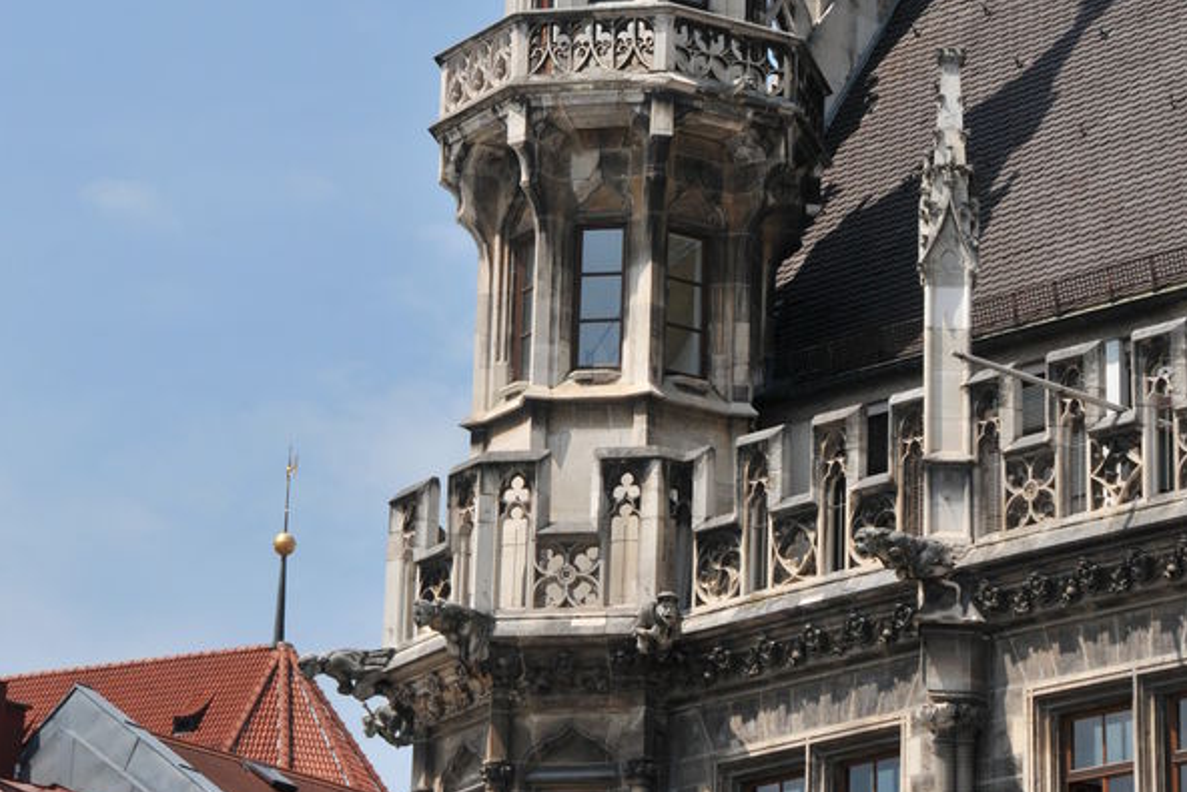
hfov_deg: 11.3
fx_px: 6002
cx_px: 595
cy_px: -76
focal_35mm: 182
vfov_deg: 7.5
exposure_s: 1/640
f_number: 8
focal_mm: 80
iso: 200
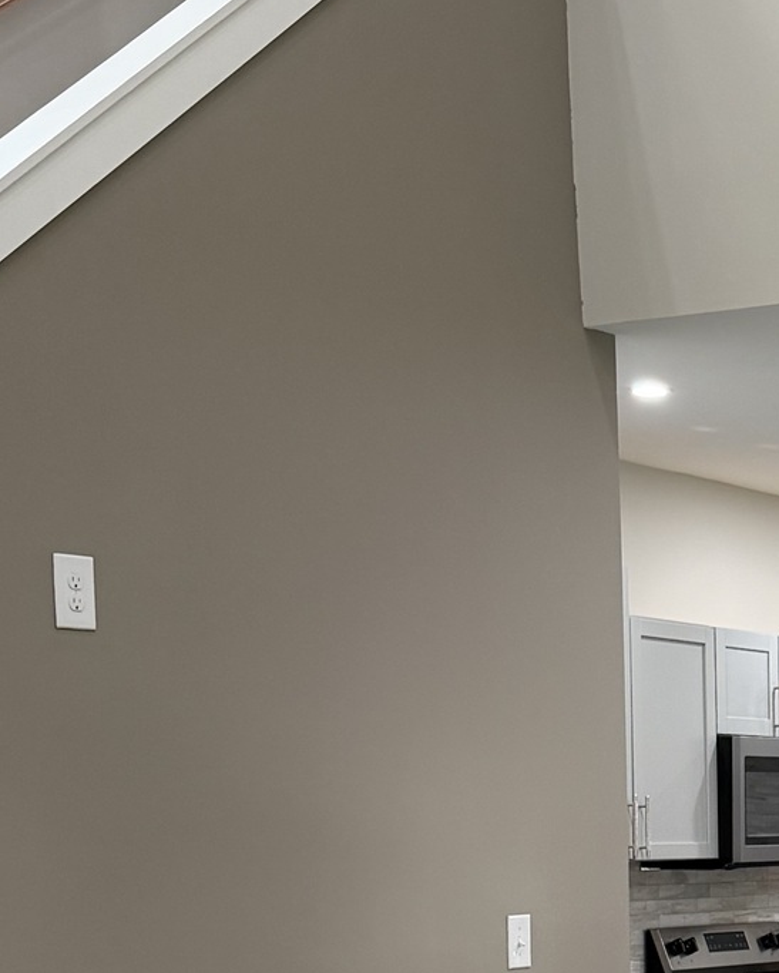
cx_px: 1003
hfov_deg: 18.2
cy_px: 922
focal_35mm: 79
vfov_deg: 23.3
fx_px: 2275
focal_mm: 6.76
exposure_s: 1/60
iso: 200
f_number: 1.78
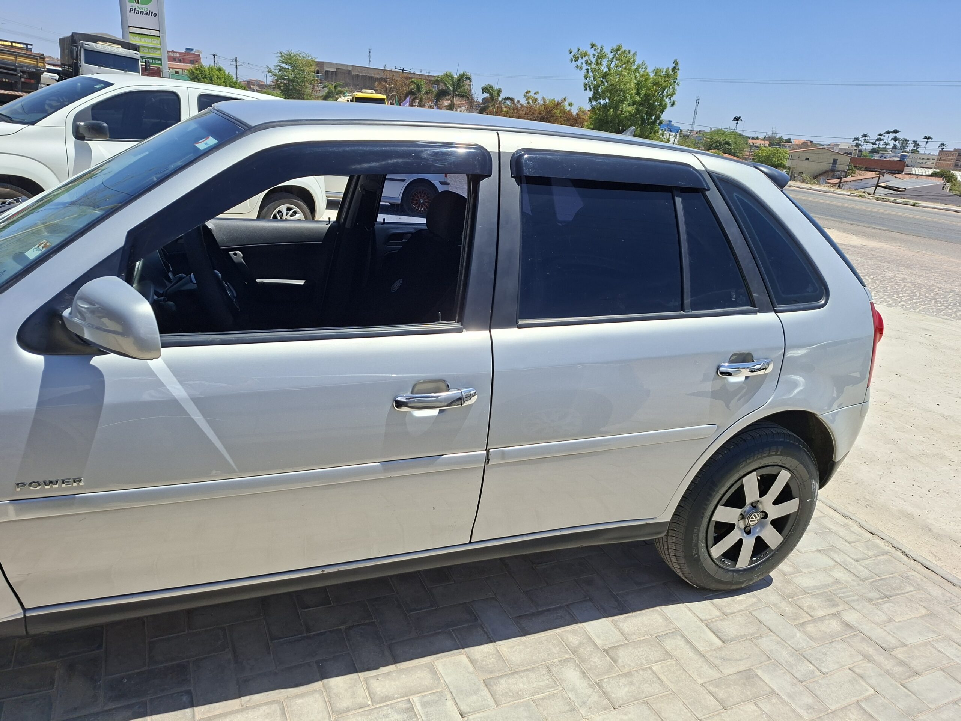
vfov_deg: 58.9
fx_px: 639
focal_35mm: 23
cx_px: 480
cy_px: 360
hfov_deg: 73.9
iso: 50
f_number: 1.8
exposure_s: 1/2770
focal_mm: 5.54
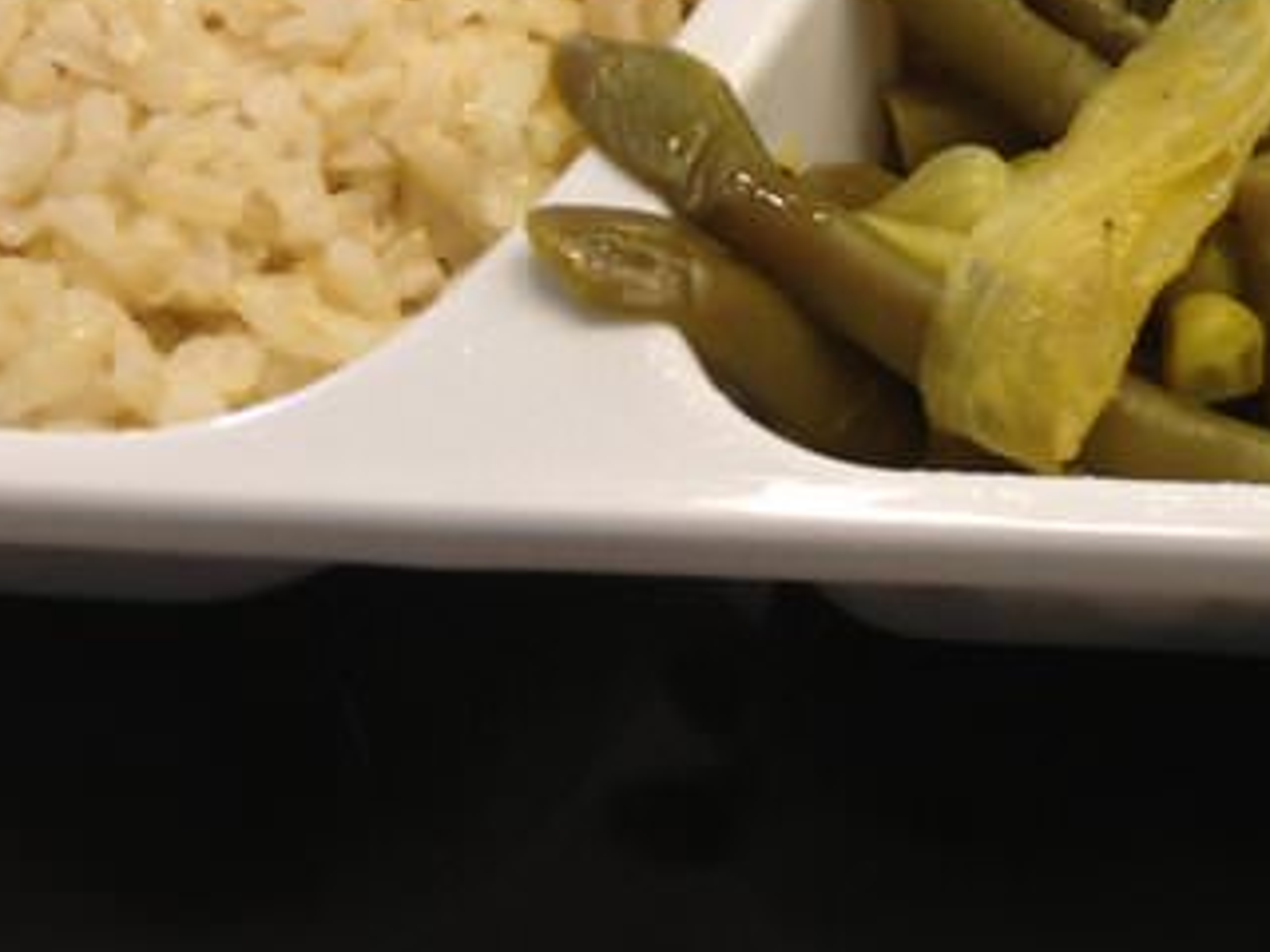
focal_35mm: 112
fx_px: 4109
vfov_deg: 12.6
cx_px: 1576
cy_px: -440
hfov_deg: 16.7
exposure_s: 1/24
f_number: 2.4
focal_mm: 4.28
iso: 50
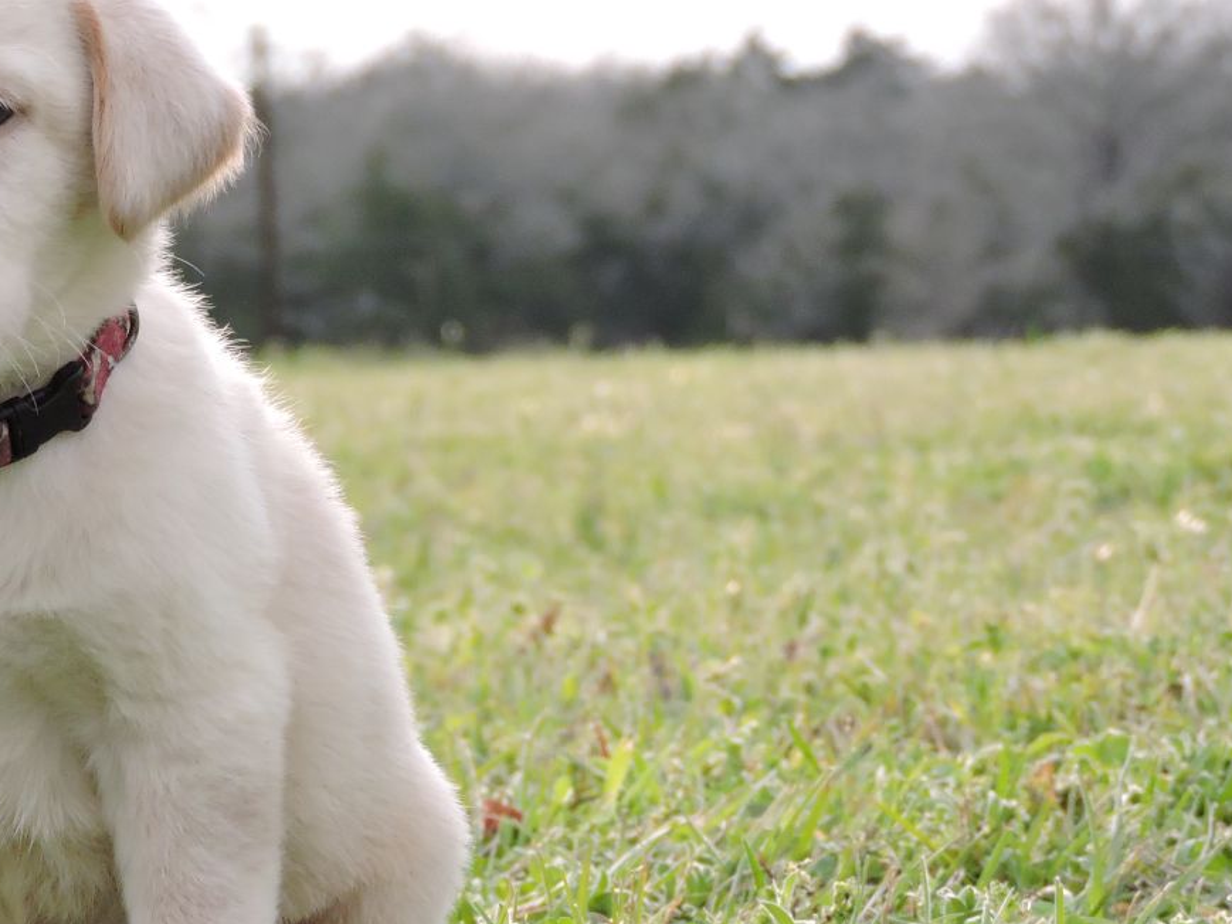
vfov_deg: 5.6
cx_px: 159
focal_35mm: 267
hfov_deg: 7.4
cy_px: 373
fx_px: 9504
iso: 400
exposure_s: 1/400
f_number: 4.4
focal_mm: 25.9
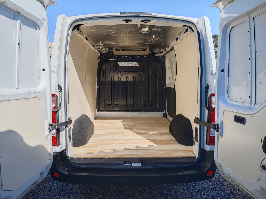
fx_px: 177
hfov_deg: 73.9
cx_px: 133
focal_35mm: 23
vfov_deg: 58.9
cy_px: 100
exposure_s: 1/140
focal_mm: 8.72
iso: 50
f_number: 2.8
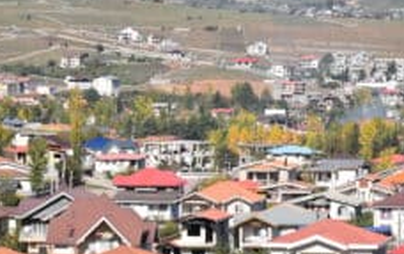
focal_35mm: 240
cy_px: 187
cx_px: 250
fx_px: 2644
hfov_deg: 8.7
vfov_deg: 5.5
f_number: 11
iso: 200
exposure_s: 1/500
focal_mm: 85
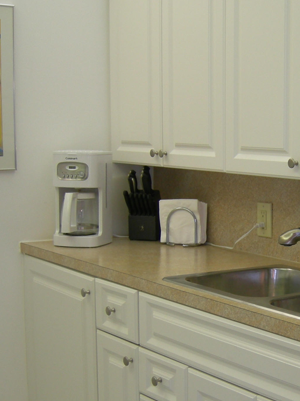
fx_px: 786
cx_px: 315
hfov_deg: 20.7
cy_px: 262
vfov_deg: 28.4
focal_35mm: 68
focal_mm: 7.5
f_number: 2.7
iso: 64
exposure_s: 1/32.8
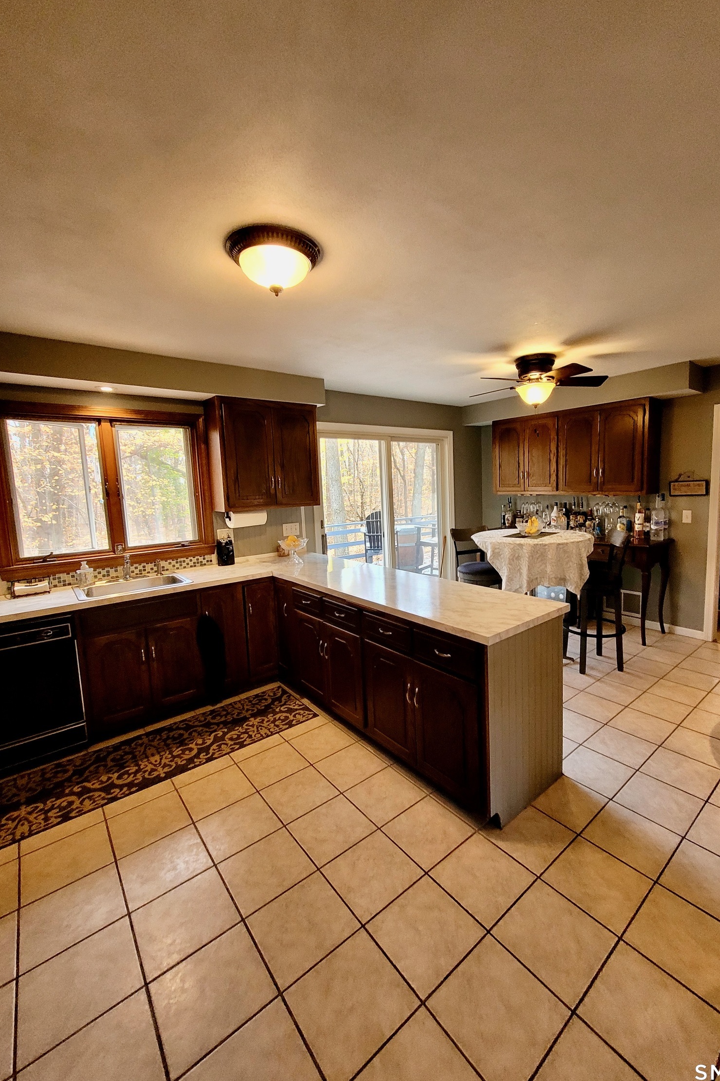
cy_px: 531
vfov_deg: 104.2
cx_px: 404
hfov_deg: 80.8
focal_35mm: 14
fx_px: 420
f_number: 2.2
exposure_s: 1/60
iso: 250
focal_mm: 1.74
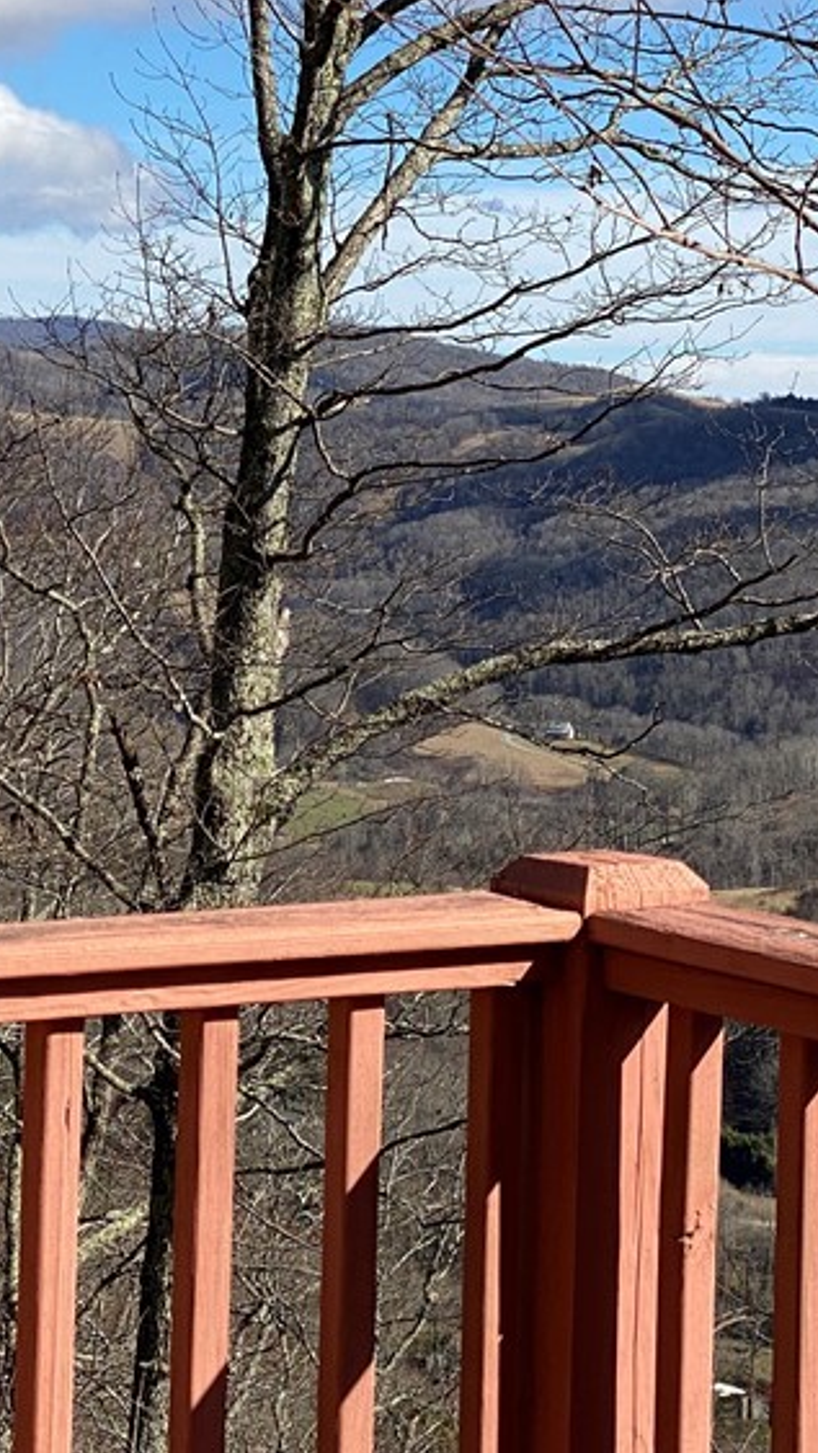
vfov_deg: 20.7
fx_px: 3969
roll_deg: -0.7
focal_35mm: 103
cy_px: 630
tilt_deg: -2.6
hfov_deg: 11.7
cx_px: 46
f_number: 2
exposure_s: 1/1370
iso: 20
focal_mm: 6
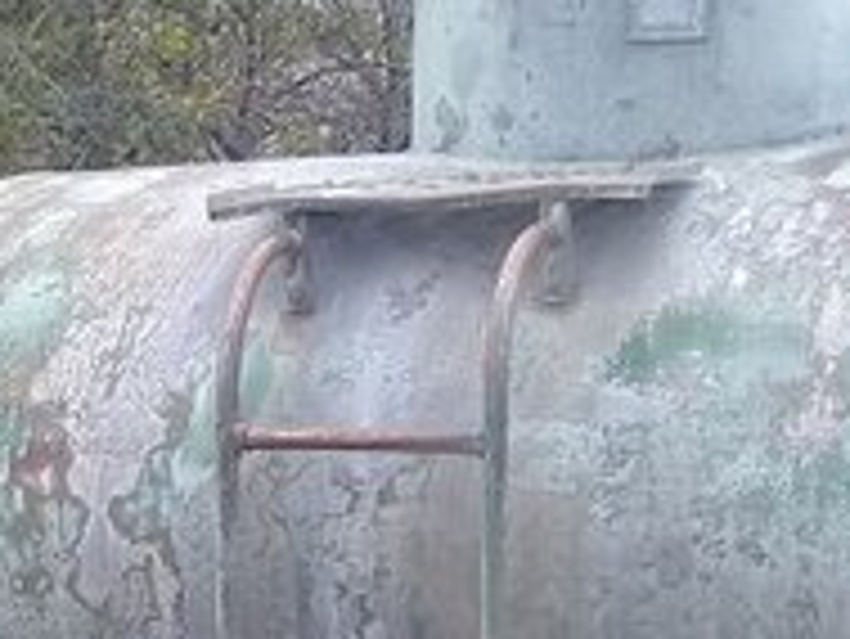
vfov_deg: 13.3
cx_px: -49
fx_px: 2654
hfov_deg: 17.7
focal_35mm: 108
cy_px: 817
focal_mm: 3.3
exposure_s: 1/427
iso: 50
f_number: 2.2
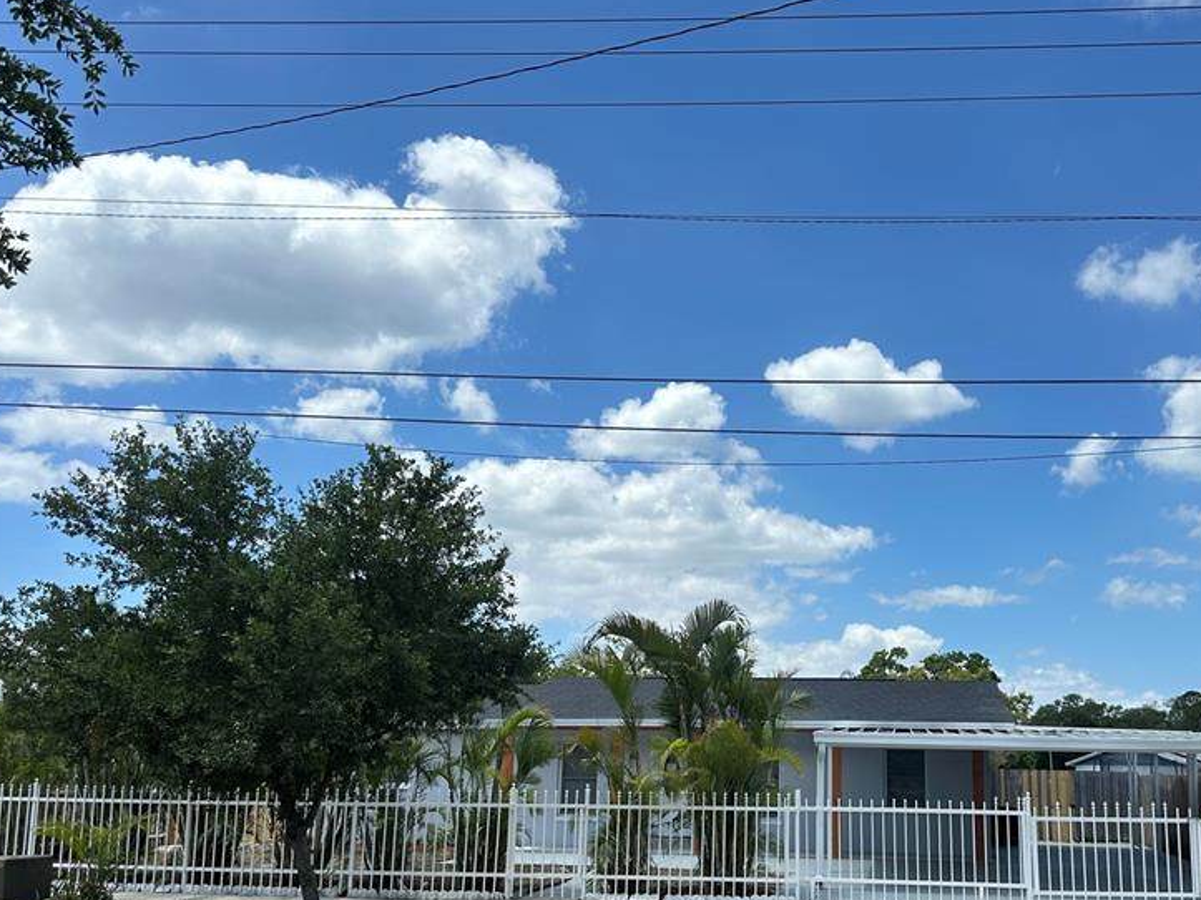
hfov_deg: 53.4
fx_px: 1179
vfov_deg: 41.3
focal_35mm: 34
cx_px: 746
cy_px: 591
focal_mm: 6.86
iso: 80
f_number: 1.78
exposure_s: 1/4184
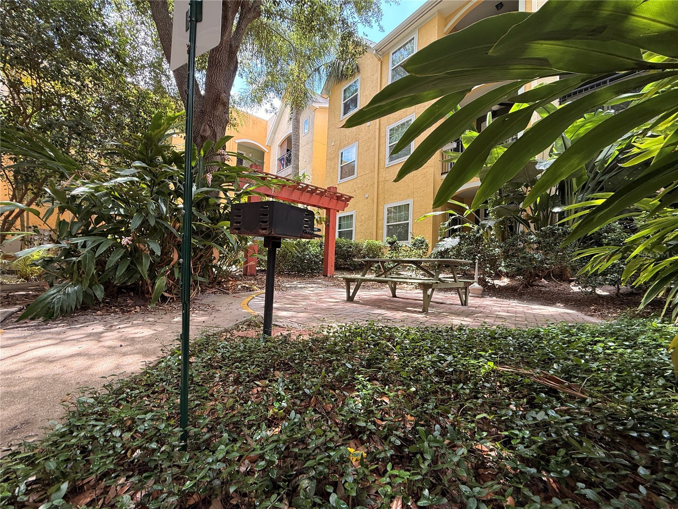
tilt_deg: +3.3
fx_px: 274
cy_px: 254
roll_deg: -2.3
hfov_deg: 102.1
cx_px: 339
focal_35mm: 14
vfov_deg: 85.7
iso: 50
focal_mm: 2.22
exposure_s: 1/124
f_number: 2.2
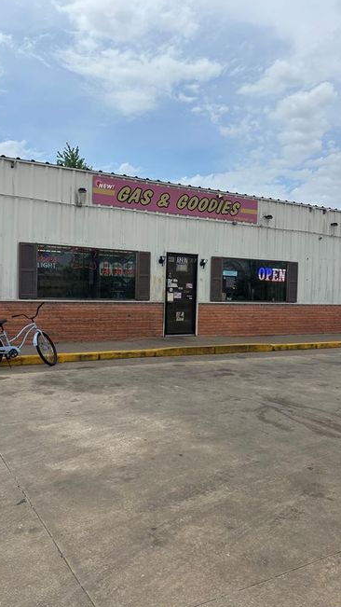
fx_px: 466
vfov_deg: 66.1
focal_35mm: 29
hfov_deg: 40.2
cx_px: 165
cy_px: 302
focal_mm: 5.96
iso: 50
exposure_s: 1/4854
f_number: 1.6
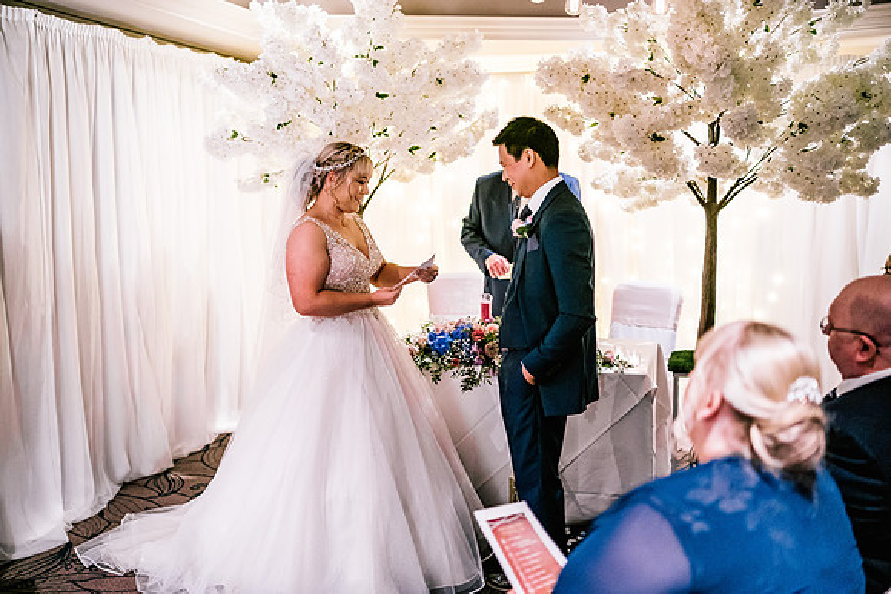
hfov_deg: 54.4
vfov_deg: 37.9
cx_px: 446
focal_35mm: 35
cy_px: 297
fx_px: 866
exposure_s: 1/250
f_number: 1.4
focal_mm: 35
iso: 2500
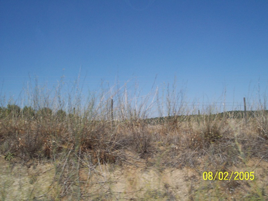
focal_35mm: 38
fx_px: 294
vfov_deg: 37.7
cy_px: 100
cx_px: 134
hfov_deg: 49.0
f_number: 4.8
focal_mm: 8
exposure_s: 1/1000
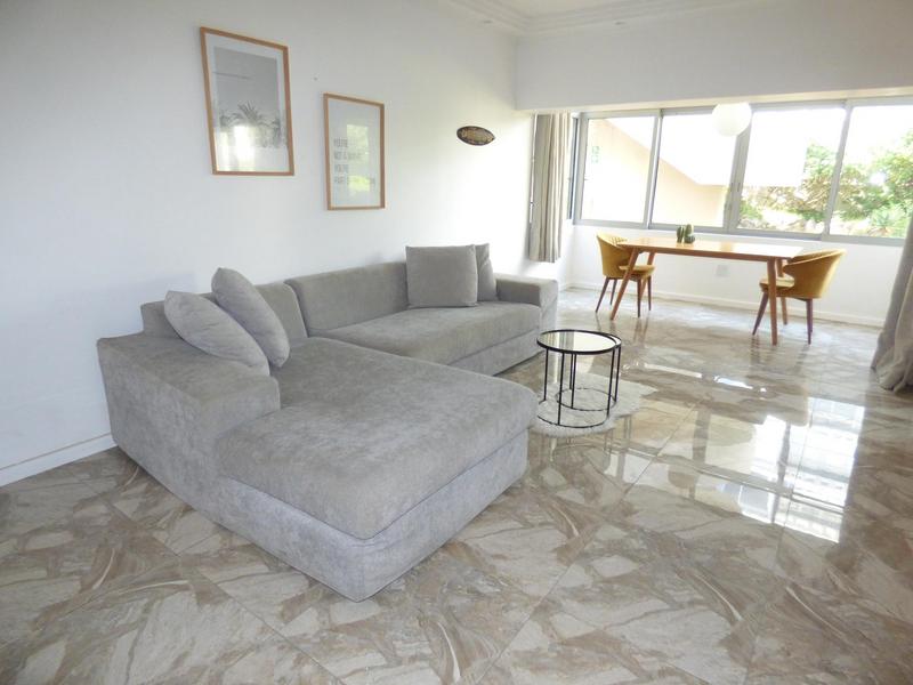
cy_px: 342
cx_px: 456
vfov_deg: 66.0
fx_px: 528
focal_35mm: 20
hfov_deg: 81.7
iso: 400
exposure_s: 1/60
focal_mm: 3.58
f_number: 2.8
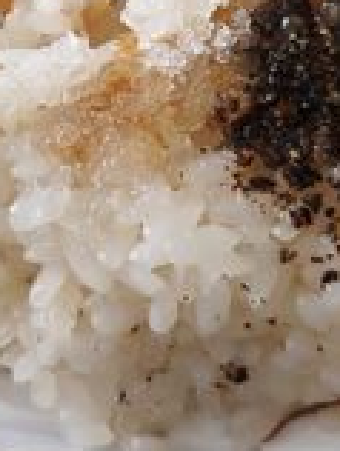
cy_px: 34
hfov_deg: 22.9
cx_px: 11
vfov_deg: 29.7
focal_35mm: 62
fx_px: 810
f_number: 1.8
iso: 533
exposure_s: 1/100
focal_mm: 4.22
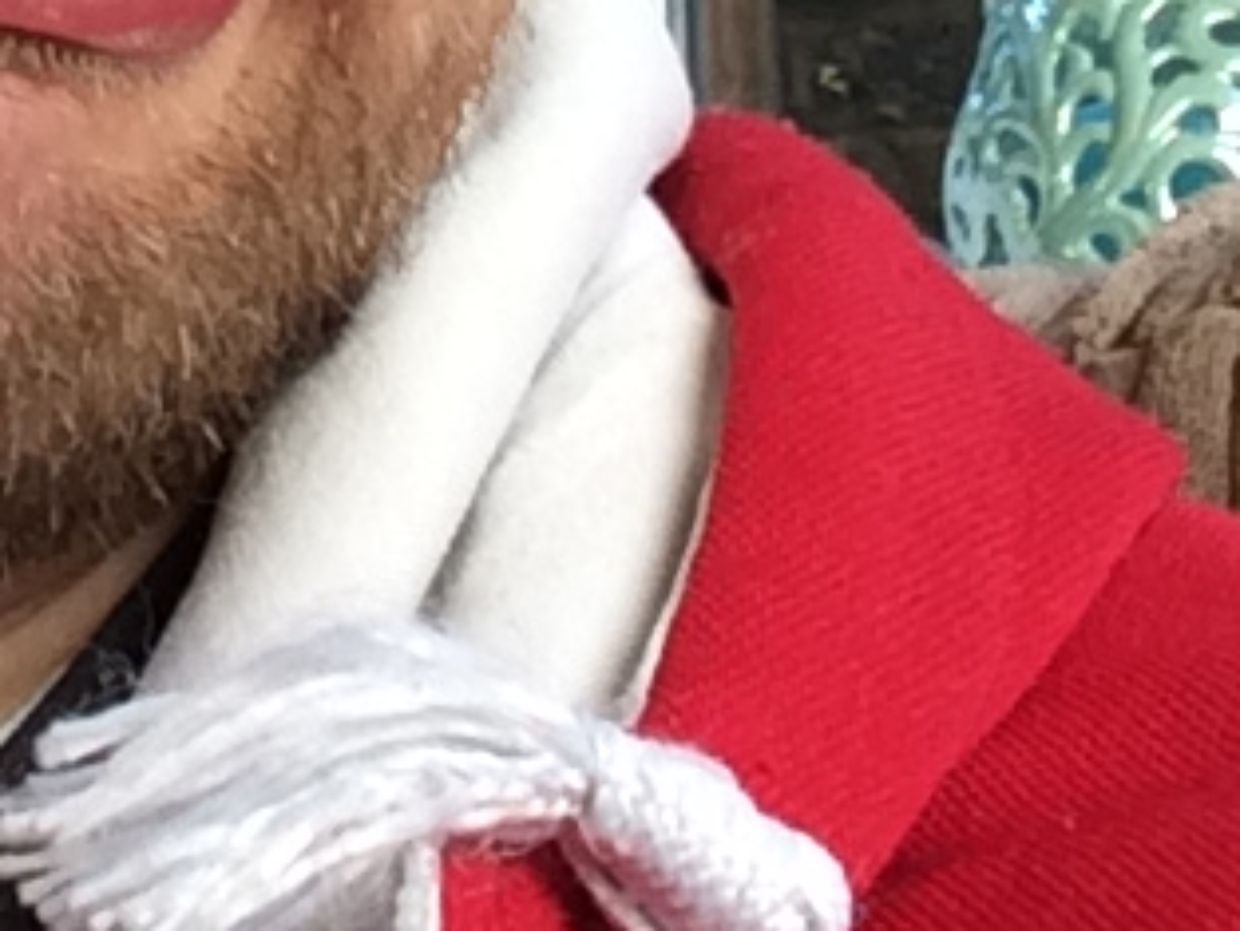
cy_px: -677
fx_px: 4838
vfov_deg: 10.4
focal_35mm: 135
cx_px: -317
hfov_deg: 14.1
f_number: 2.4
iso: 50
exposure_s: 1/30
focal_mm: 2.15
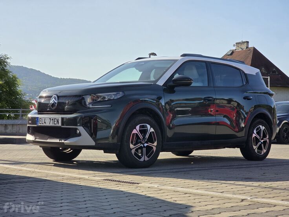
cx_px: 144
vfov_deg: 21.3
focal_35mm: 69
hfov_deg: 28.2
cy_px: 108
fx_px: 576
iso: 50
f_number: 2.4
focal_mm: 7.9
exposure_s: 1/1542
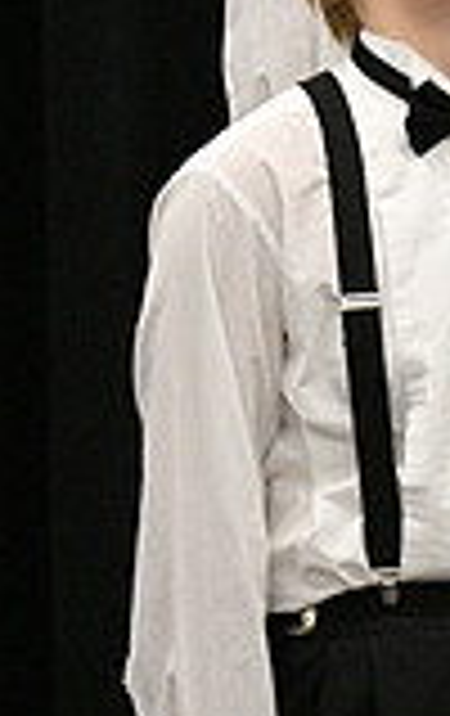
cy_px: -43
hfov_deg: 1.8
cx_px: 1188
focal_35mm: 742
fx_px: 14494
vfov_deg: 2.8
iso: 6400
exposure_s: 1/1000
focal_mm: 200
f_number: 2.8
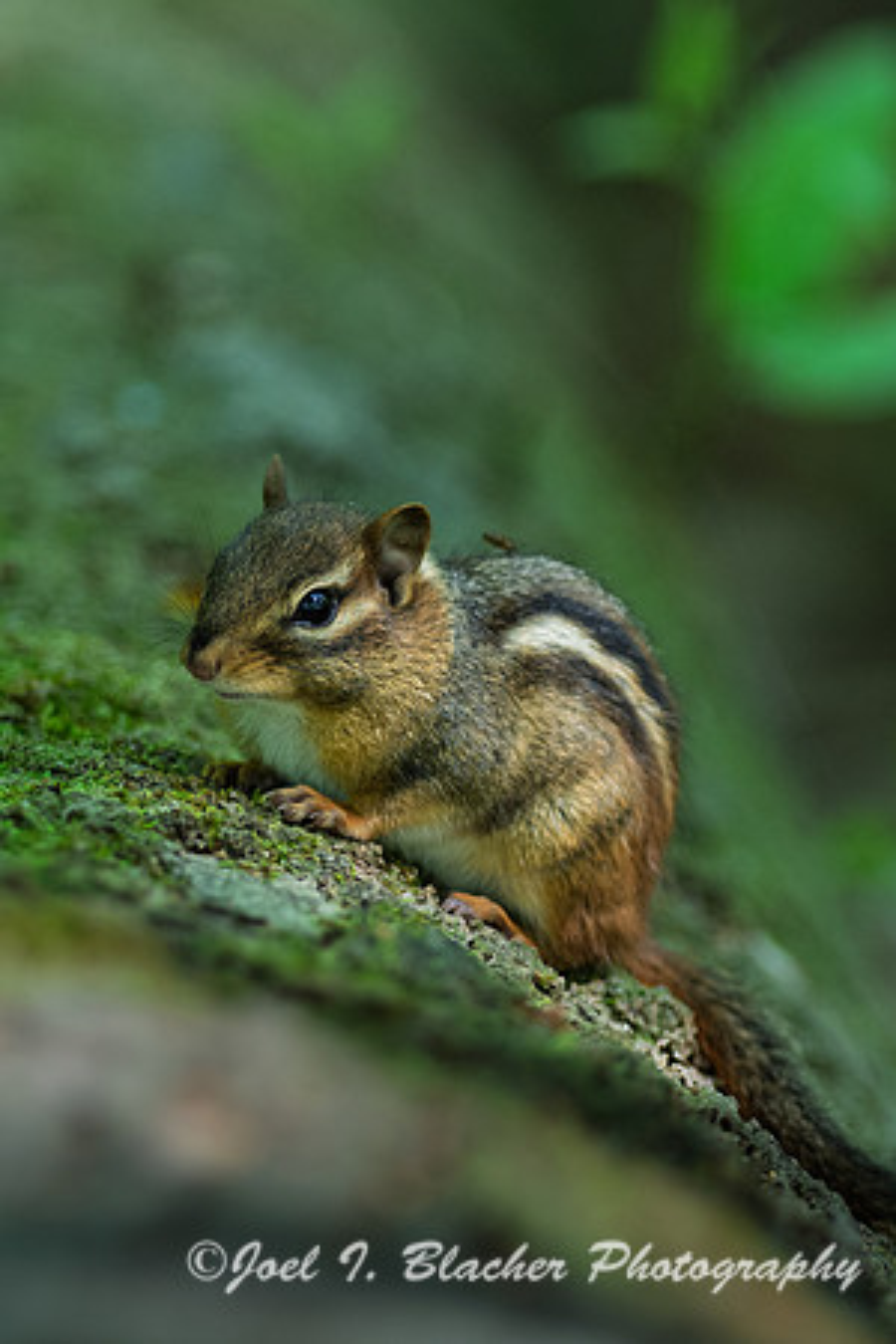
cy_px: 672
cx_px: 448
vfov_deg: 4.6
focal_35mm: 450
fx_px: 16799
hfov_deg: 3.1
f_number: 2.8
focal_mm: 300
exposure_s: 1/200
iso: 320
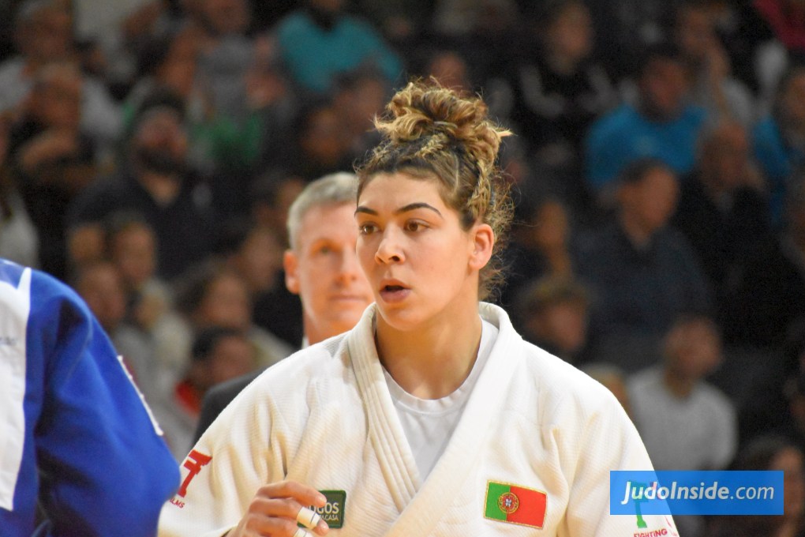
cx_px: 403
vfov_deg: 3.0
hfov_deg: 4.6
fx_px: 10106
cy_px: 269
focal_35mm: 452
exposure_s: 1/800
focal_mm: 300
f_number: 7.1
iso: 12800
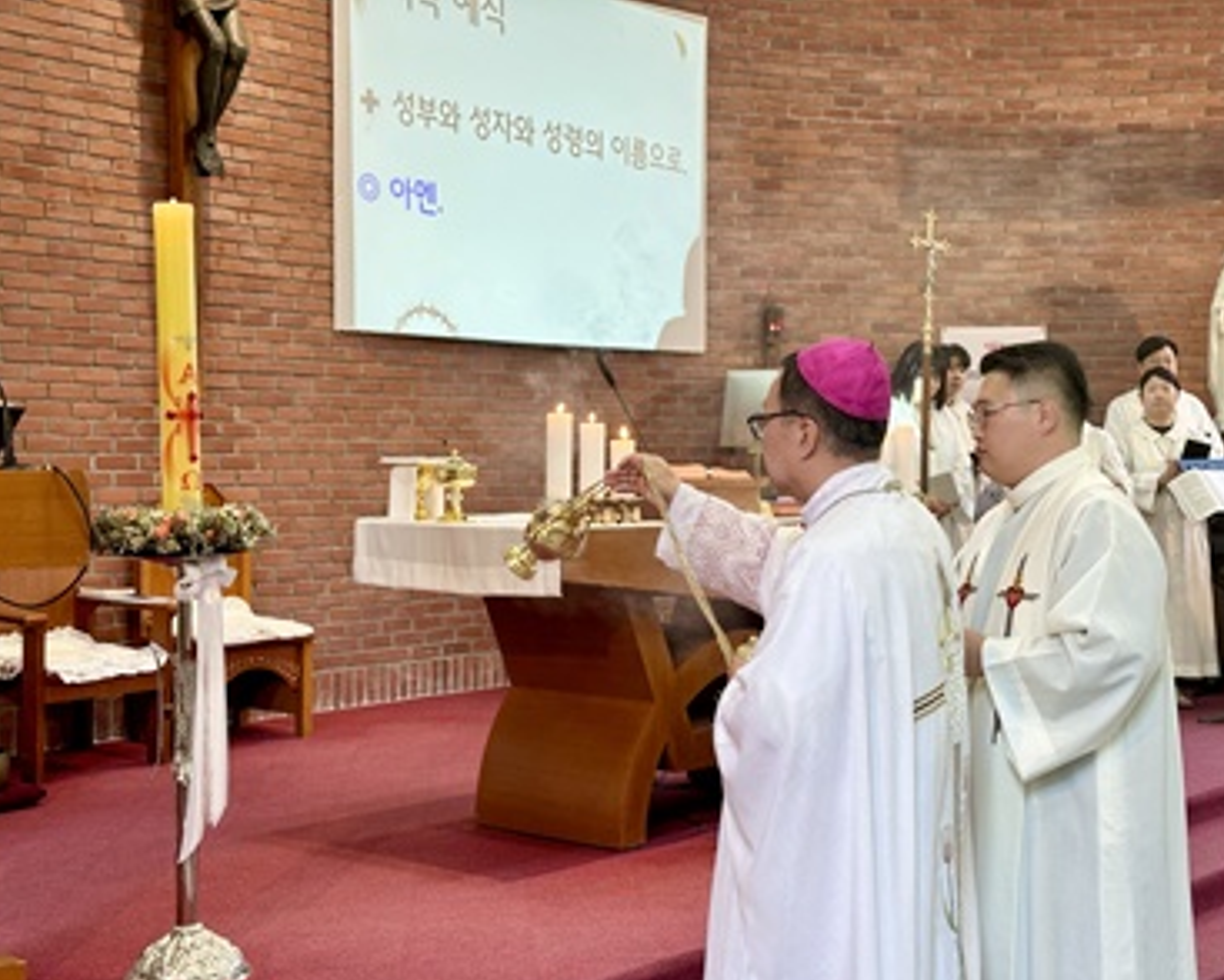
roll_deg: +0.8
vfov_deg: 29.7
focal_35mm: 51
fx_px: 1848
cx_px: 624
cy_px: 497
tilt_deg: +0.0
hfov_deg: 36.6
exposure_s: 1/60
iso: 80
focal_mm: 6.86
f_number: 1.78
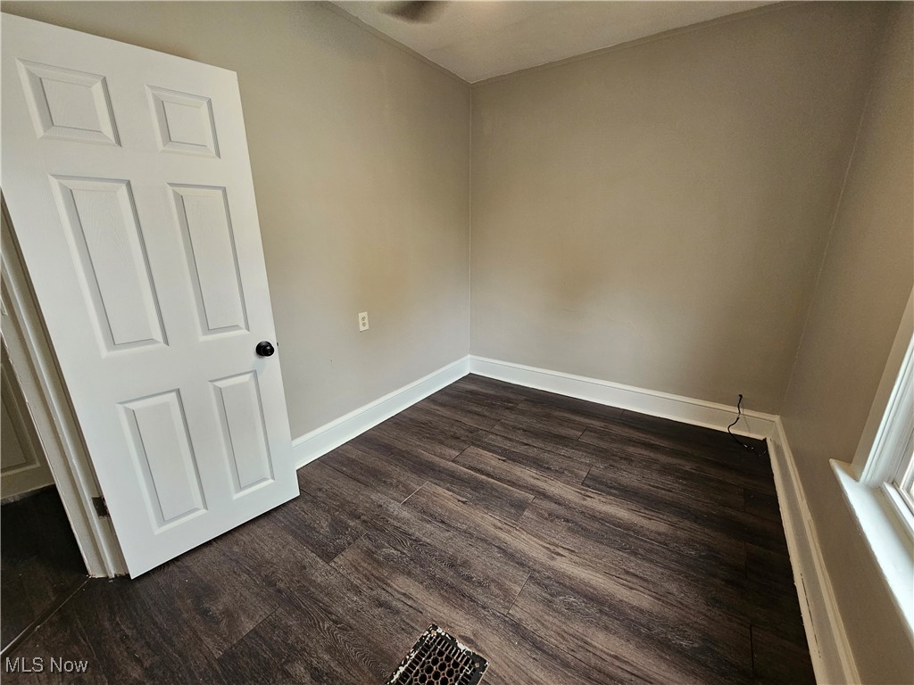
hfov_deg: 106.2
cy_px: 342
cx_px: 457
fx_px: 343
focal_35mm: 13
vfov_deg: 89.9
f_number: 2.2
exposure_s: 1/60
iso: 200
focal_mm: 2.2
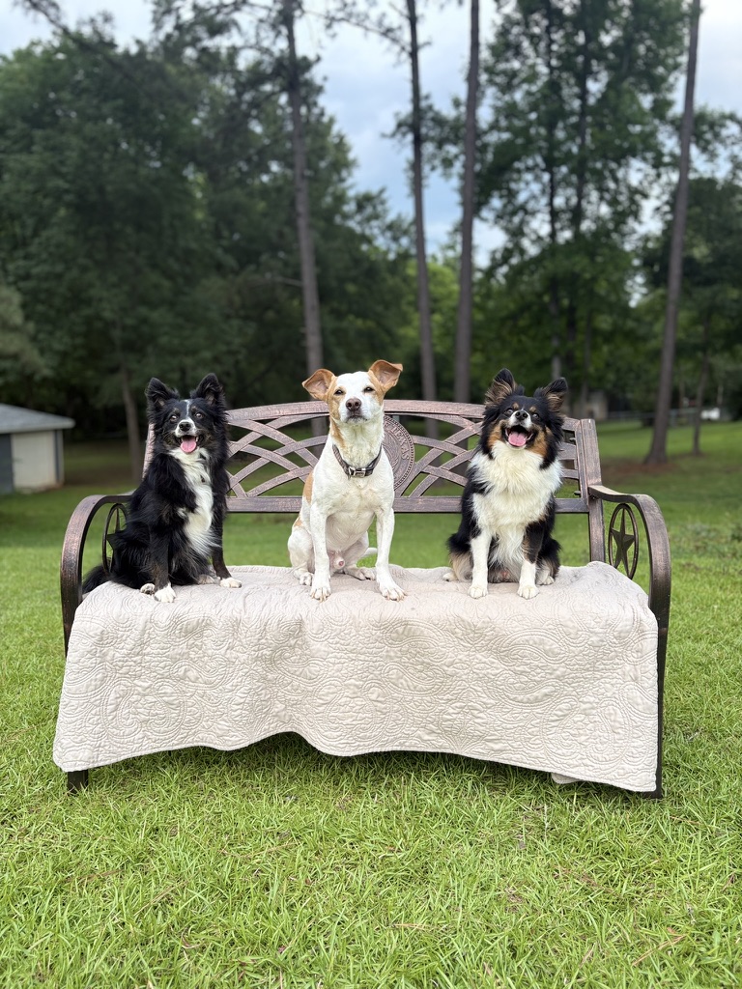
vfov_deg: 67.3
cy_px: 494
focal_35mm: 26
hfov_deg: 53.1
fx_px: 743
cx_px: 371
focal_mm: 5.96
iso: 50
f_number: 1.6
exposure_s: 1/402
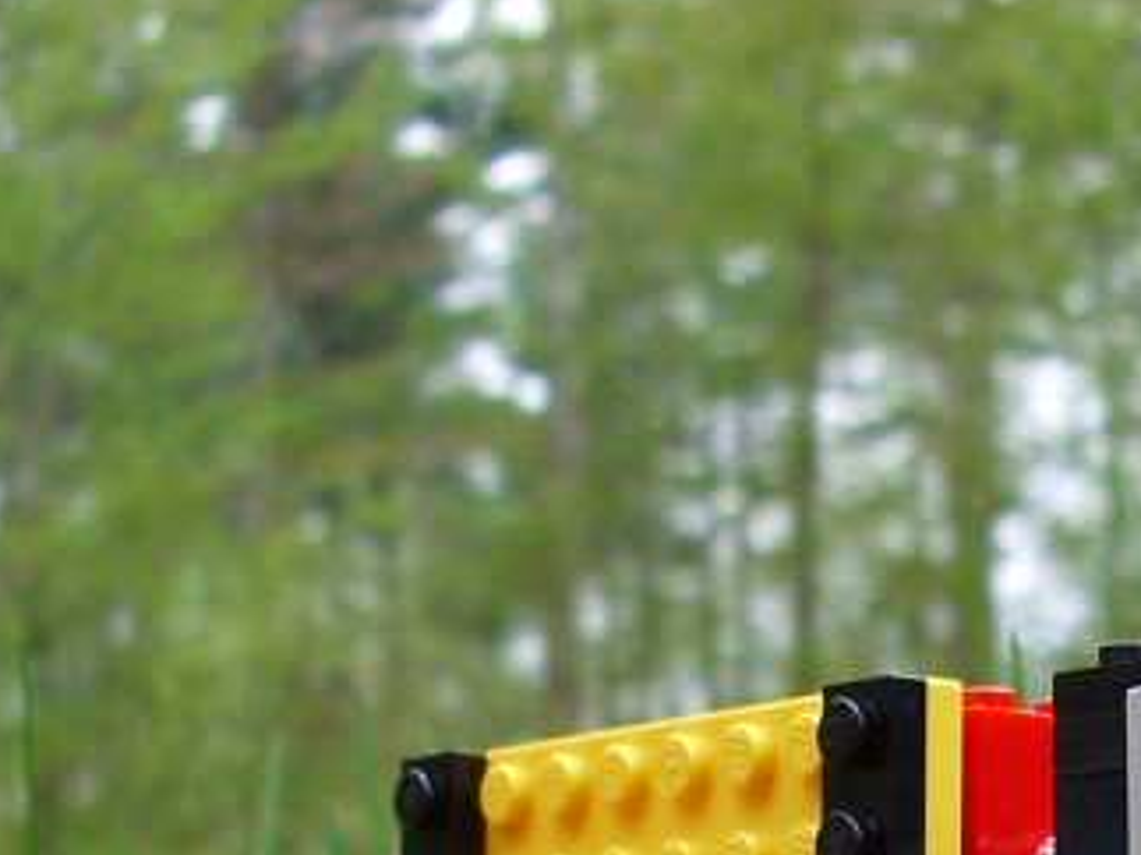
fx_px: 3657
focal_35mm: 111
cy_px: 1339
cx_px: 1169
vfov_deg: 12.6
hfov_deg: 17.3
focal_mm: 5.8
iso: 100
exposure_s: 1/100
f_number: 2.6
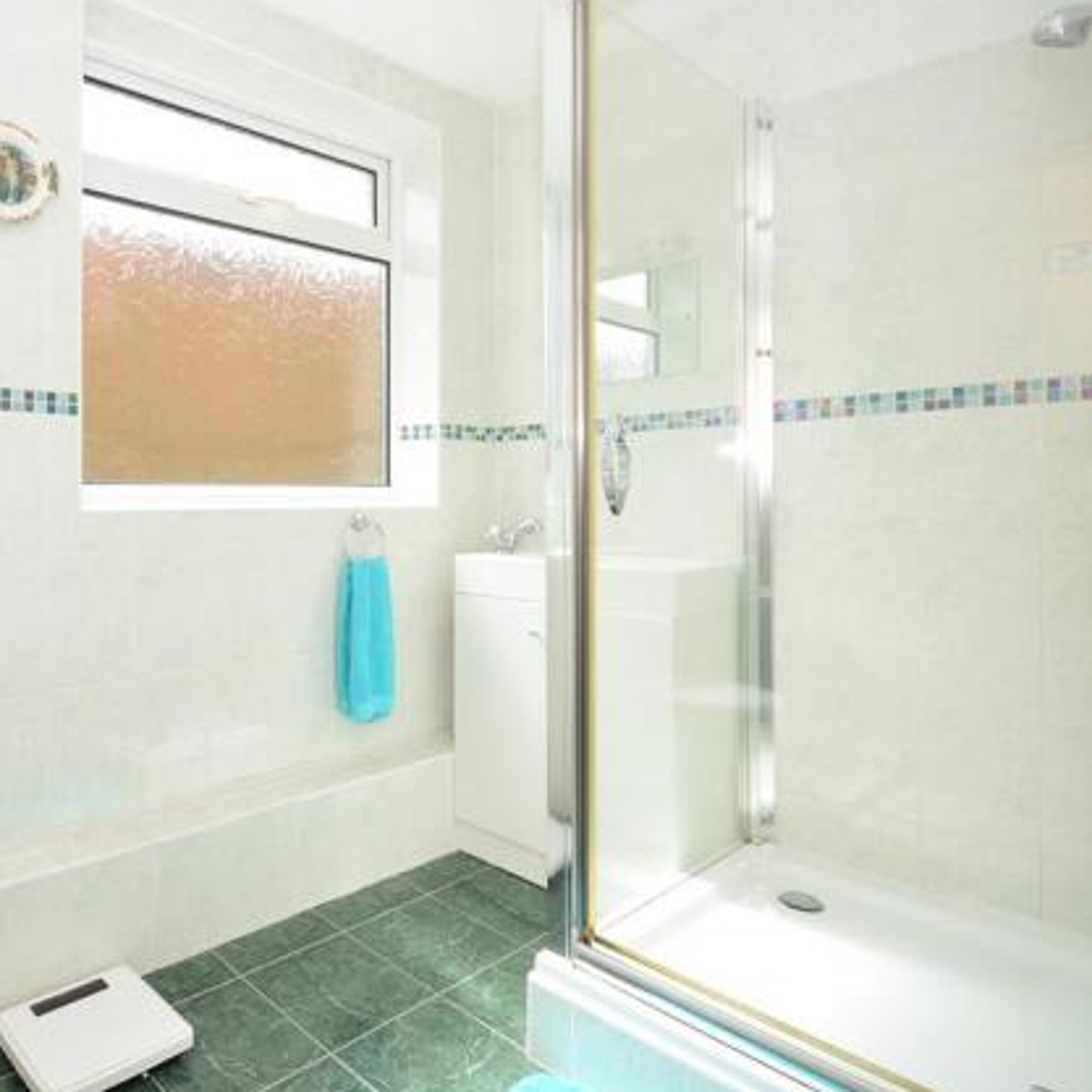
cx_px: 267
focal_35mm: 20
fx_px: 714
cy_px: 537
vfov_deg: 74.8
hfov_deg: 69.6
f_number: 6.3
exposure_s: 1/160
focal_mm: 10
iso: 200
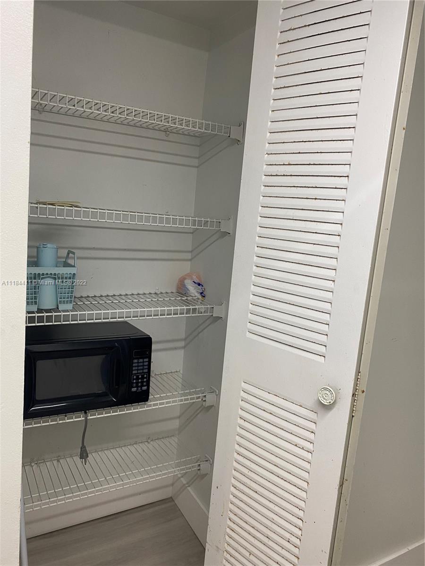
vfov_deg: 67.3
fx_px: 426
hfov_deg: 53.1
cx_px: 212
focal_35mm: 26
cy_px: 283
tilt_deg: -9.5
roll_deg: -5.3
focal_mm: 4.25
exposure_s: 1/60
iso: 80
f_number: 1.8
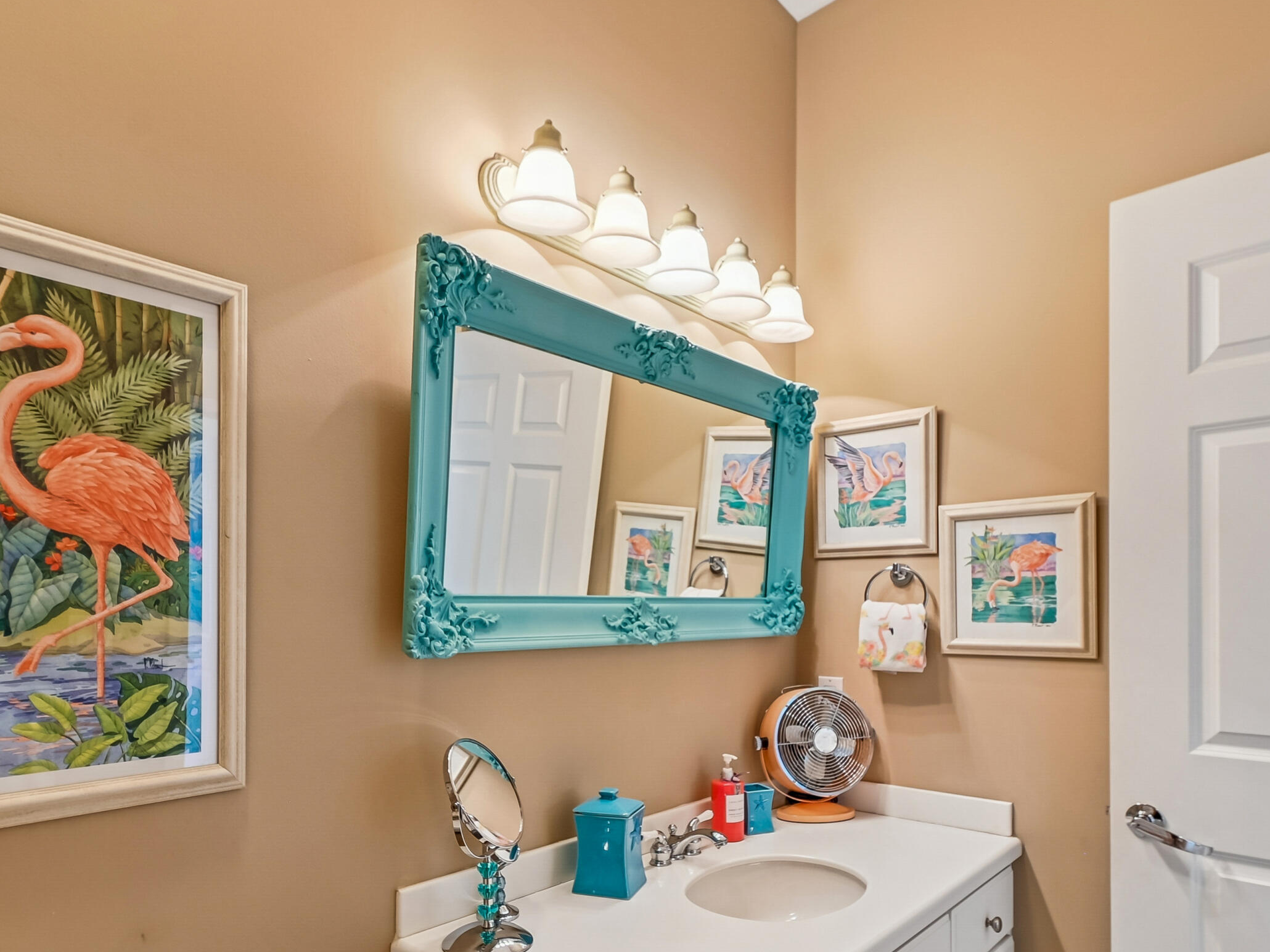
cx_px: 594
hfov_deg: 78.9
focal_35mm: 21
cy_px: 598
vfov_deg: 62.5
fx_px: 770
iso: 100
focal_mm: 10
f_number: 8
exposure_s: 1/4
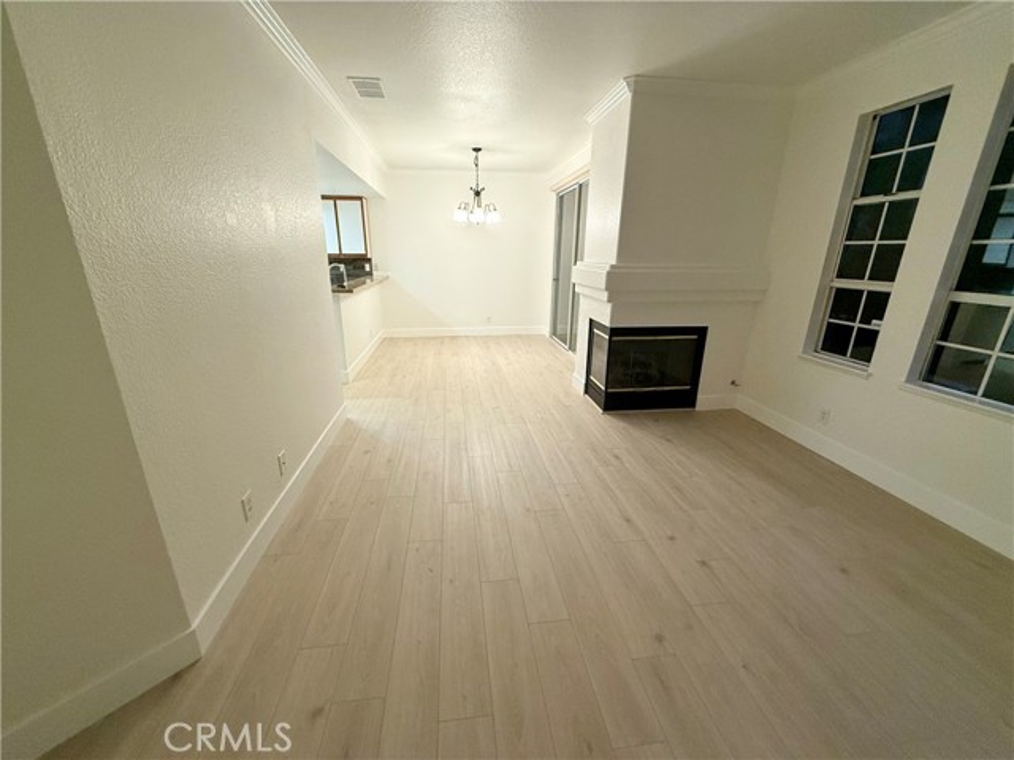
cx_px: 507
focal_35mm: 14
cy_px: 380
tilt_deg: -17.2
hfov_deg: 102.1
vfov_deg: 85.7
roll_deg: +0.4
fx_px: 410
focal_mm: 2.22
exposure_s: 1/120
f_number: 2.2
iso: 320
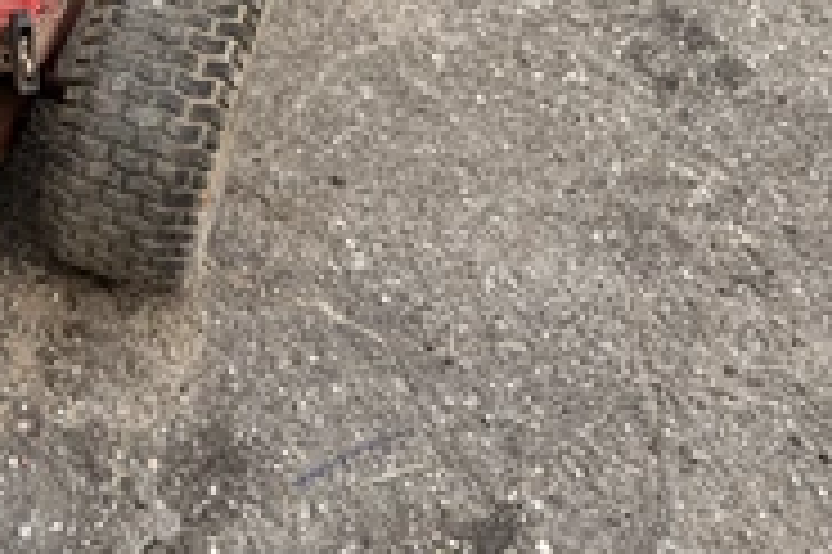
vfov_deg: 23.6
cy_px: -36
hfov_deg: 33.9
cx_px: 13
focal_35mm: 54
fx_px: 1247
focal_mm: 6.76
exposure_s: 1/1727
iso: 80
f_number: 1.78
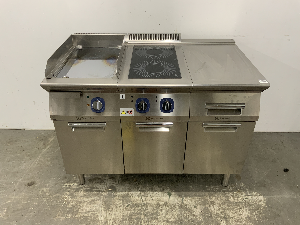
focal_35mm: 29
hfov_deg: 61.7
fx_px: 251
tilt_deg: -32.0
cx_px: 150
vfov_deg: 48.2
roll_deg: -0.5
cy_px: 112
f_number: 1.8
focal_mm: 3
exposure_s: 1/50
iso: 80
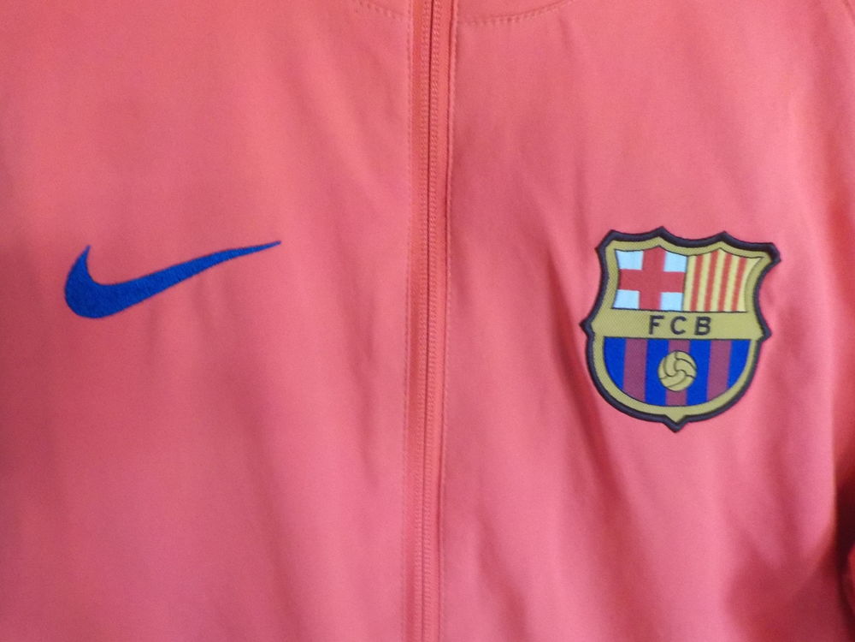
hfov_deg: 60.0
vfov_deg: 46.8
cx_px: 428
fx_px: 741
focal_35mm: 30
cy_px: 321
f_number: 3.3
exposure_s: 1/8
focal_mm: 4.1
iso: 560
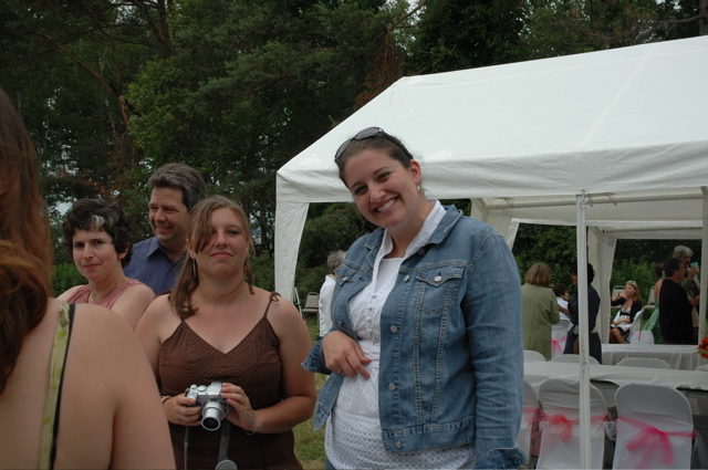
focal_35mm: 44
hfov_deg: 45.0
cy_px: 235
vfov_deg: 30.8
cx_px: 354
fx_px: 854
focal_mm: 29
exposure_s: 1/320
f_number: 9
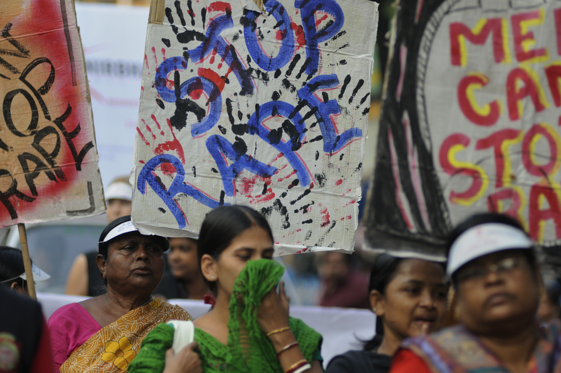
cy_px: 186
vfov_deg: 6.8
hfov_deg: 10.2
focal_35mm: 202
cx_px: 280
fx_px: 3152
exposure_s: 1/400
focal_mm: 135
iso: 400
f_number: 2.8
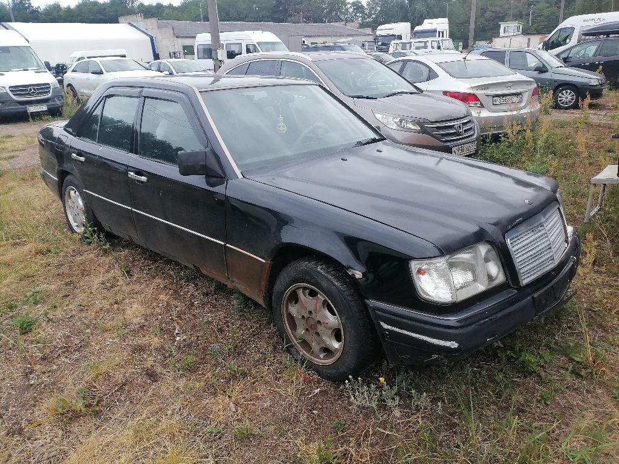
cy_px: 232
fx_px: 465
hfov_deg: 67.3
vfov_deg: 53.1
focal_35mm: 26
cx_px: 310
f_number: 1.8
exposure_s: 1/350
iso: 50
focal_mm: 4.25
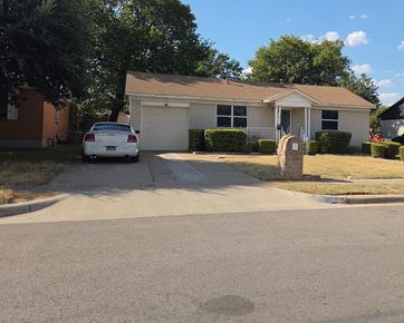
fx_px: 371
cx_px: 270
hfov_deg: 55.9
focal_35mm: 31
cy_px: 123
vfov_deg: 46.8
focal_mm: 5.4
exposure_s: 1/1160
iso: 25
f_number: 1.8
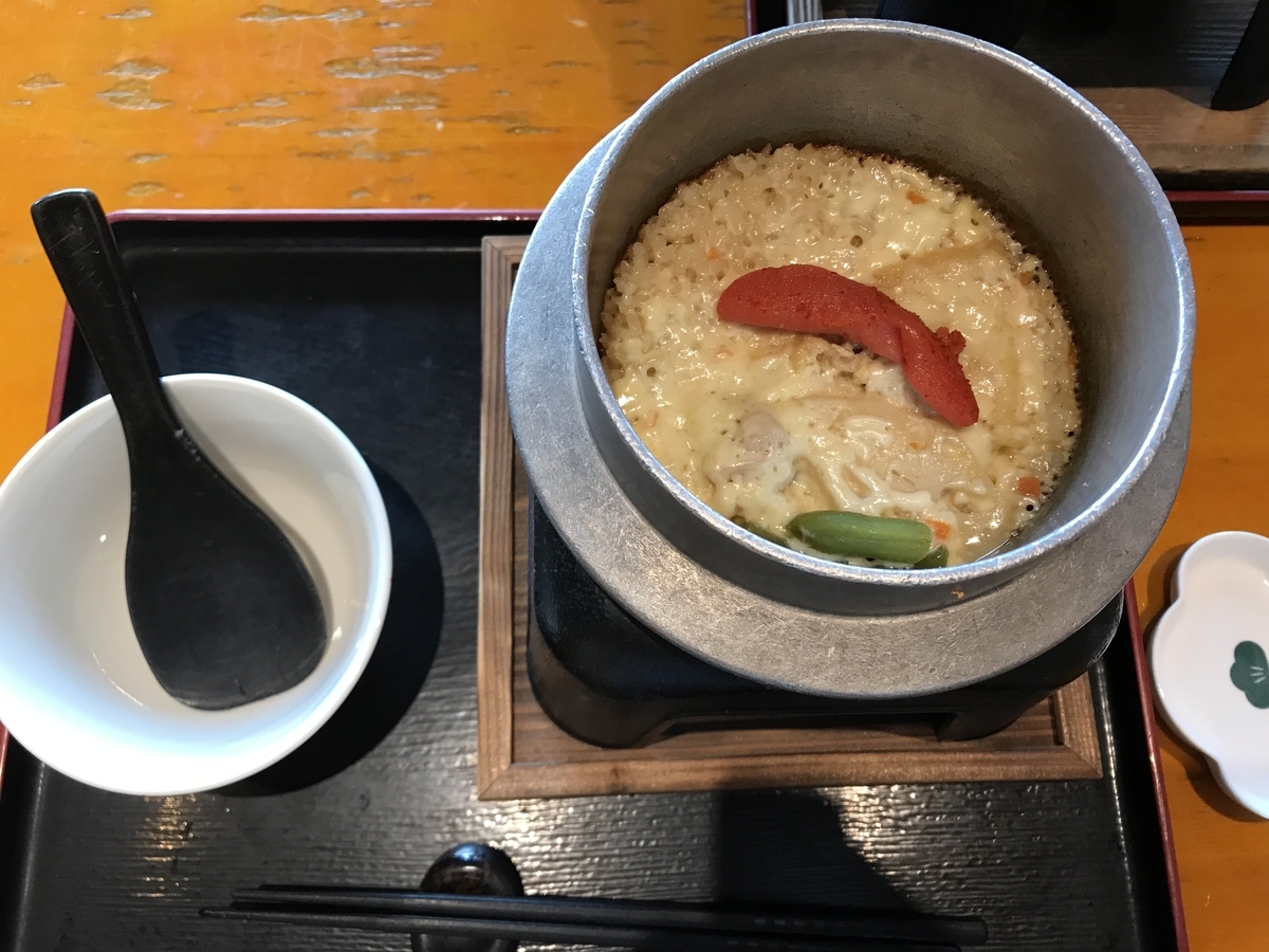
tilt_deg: -74.3
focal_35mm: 28
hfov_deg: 63.4
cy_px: 476
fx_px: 1026
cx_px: 634
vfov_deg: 49.7
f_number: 1.8
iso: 40
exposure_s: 1/24
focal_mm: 3.99
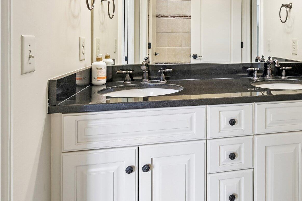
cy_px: 40
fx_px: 235
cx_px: 220
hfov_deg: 62.4
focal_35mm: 28
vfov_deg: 44.1
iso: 180
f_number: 8
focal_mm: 16
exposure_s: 1/15
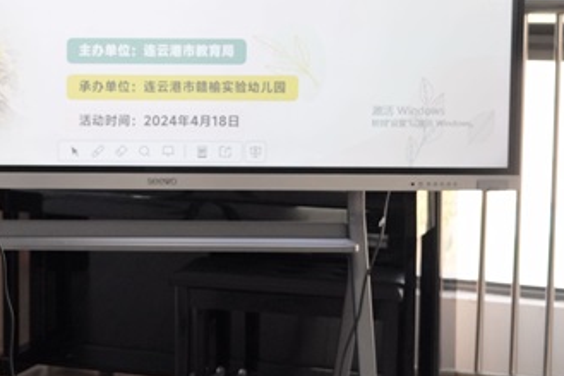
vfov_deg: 13.4
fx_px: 1597
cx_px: 24
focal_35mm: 102
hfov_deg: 19.5
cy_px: 97
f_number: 4
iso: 2500
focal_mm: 42
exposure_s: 1/640
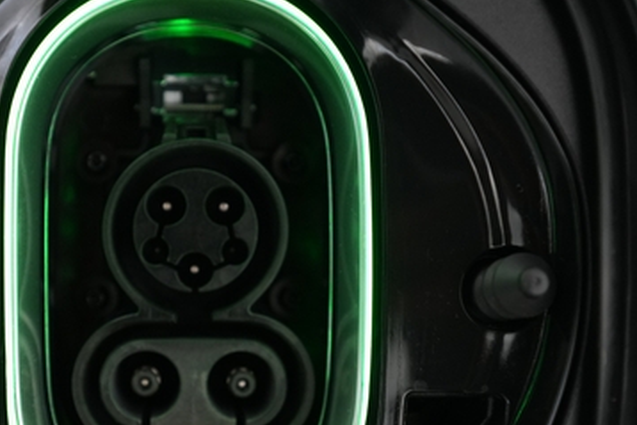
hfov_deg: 38.9
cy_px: 270
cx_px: 190
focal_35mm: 50
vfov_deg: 26.9
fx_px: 885
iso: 2500
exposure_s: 1/60
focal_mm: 28
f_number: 2.8
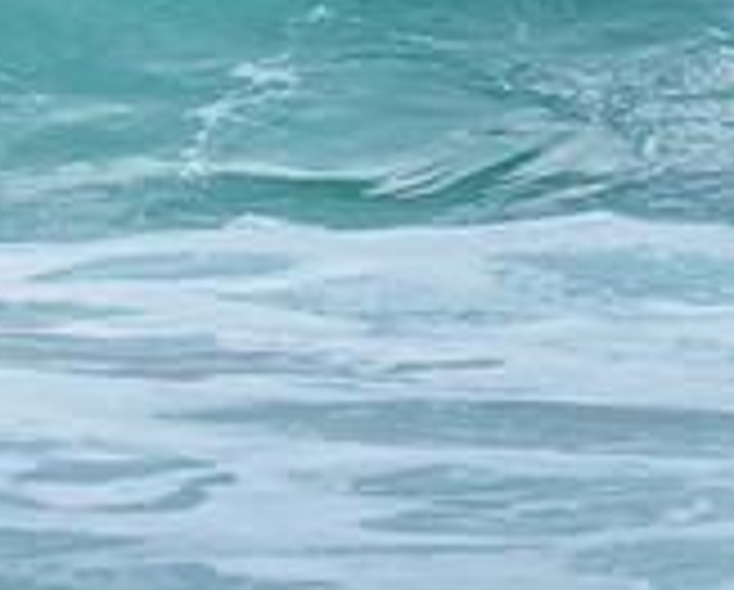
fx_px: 35560
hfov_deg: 1.2
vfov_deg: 1.0
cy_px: -131
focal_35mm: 1634
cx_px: -752
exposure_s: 1/1600
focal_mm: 400
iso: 500
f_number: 6.3
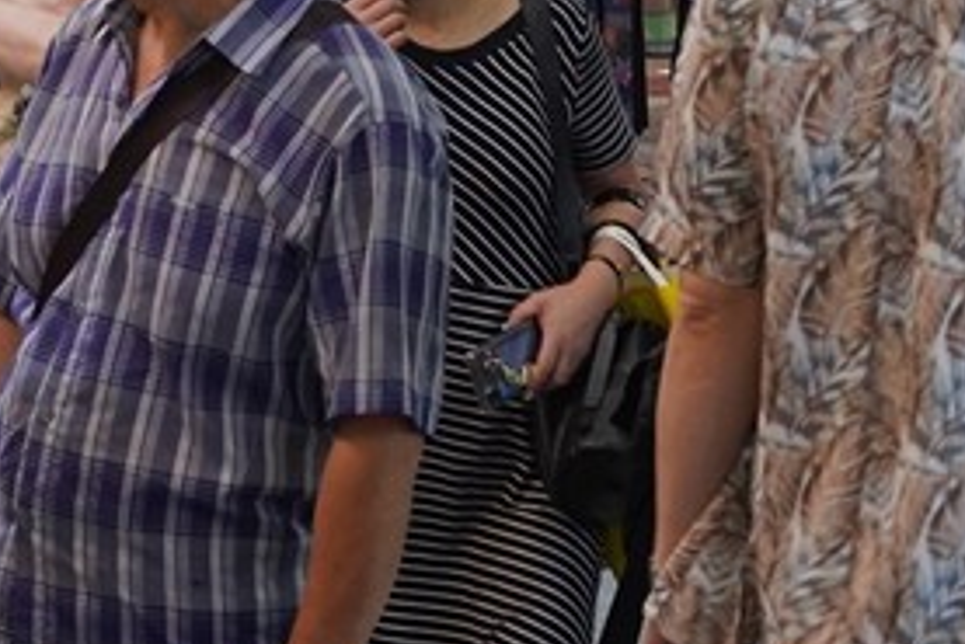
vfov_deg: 5.4
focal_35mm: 253
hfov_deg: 8.1
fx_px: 6785
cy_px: -547
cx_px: 808
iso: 800
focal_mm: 35
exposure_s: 1/100
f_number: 5.6
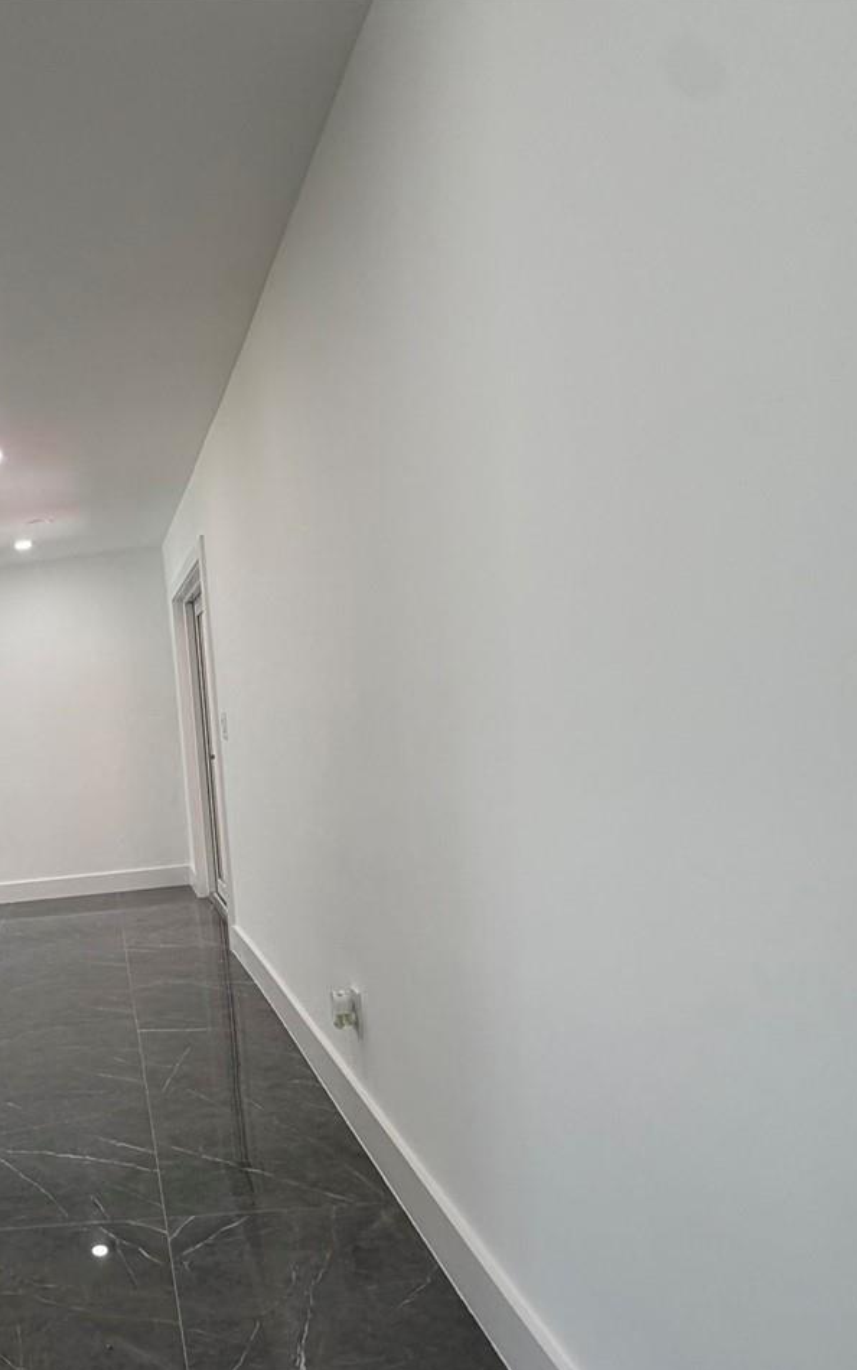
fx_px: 934
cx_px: 33
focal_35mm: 25
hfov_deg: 43.4
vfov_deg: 71.3
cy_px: 858
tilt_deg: -6.8
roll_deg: +5.9
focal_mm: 2.22
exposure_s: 1/120
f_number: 2.2
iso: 125
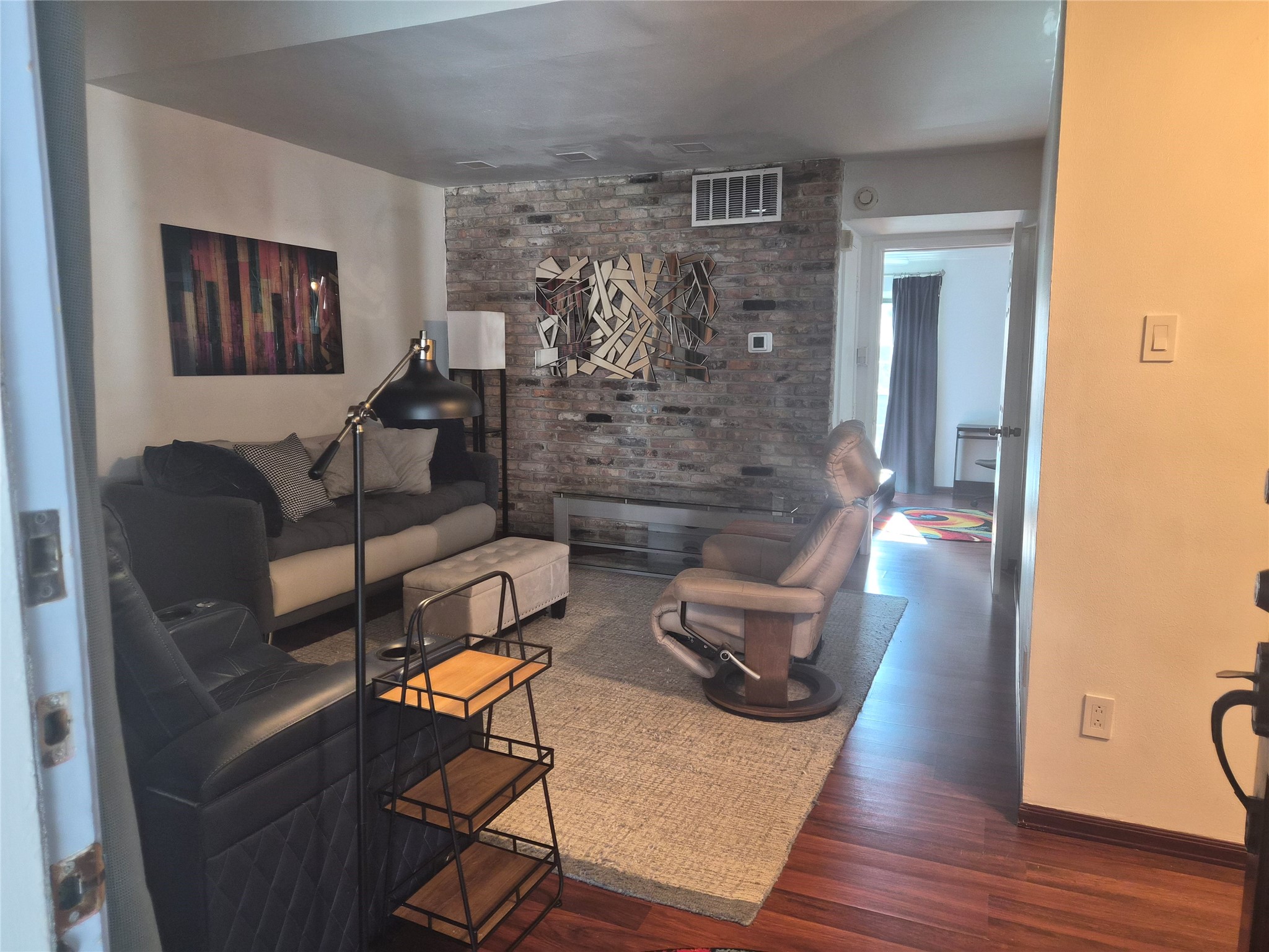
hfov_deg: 73.9
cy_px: 476
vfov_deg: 58.9
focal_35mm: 23
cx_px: 634
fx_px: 843
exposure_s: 1/120
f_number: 1.8
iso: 400
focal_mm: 5.4
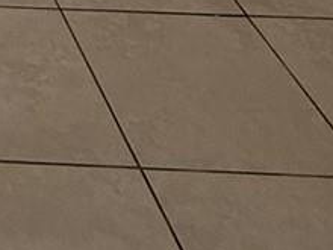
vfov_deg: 9.8
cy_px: -567
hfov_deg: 15.6
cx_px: -318
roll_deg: -0.9
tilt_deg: -5.7
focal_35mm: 102
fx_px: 981
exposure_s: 1/120
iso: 200
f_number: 2.2
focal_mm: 2.22
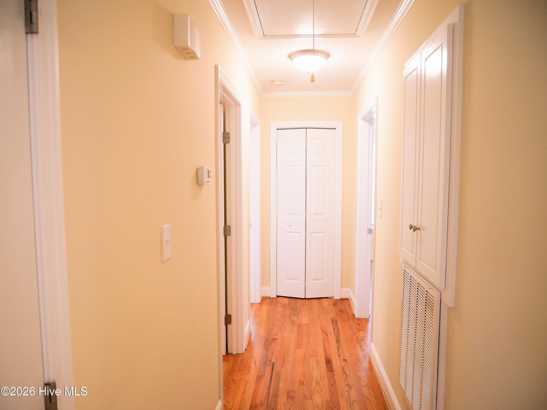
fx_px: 379
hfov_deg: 71.6
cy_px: 205
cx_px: 274
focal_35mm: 24
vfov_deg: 56.8
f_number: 3.5
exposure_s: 1/60
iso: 500
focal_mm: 12
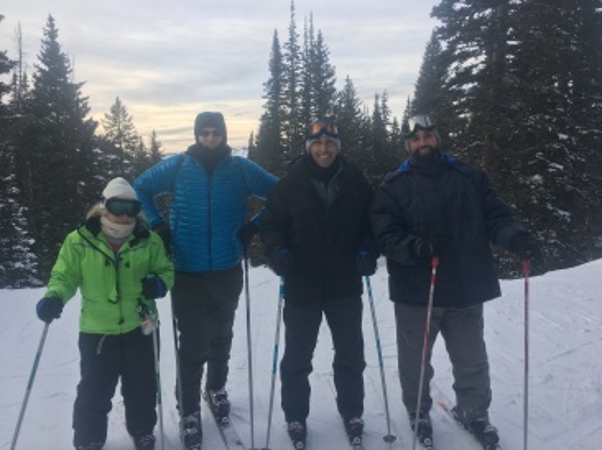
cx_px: 301
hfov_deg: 61.7
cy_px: 225
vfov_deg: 48.2
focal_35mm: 29
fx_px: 504
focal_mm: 4.15
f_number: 2.2
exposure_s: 1/120
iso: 25
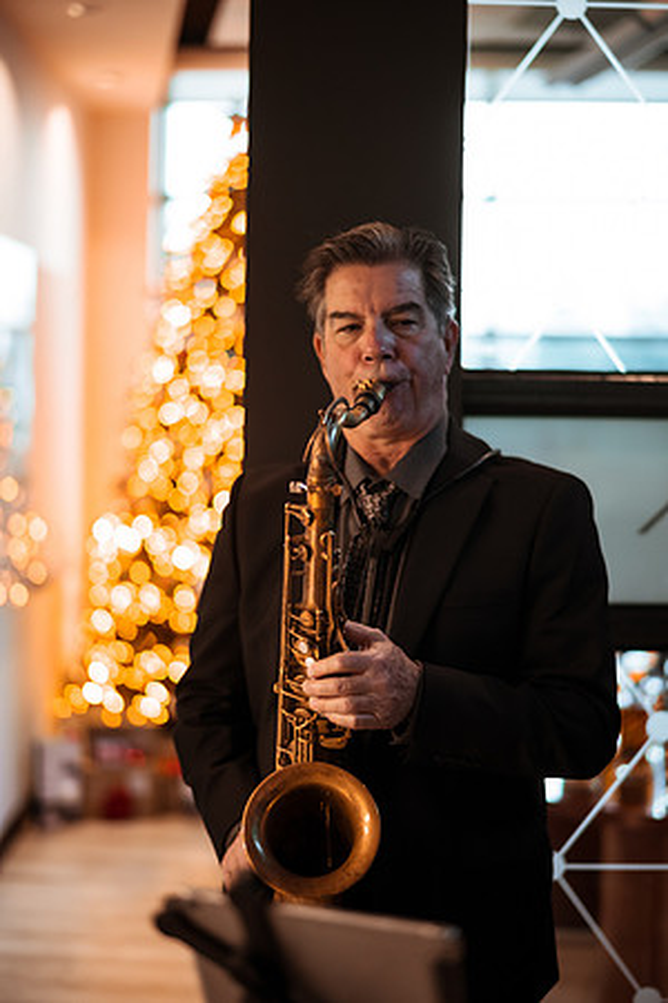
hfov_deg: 23.4
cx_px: 334
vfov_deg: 34.5
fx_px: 1614
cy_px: 502
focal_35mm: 58
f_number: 1.4
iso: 2500
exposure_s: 1/400
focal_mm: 58
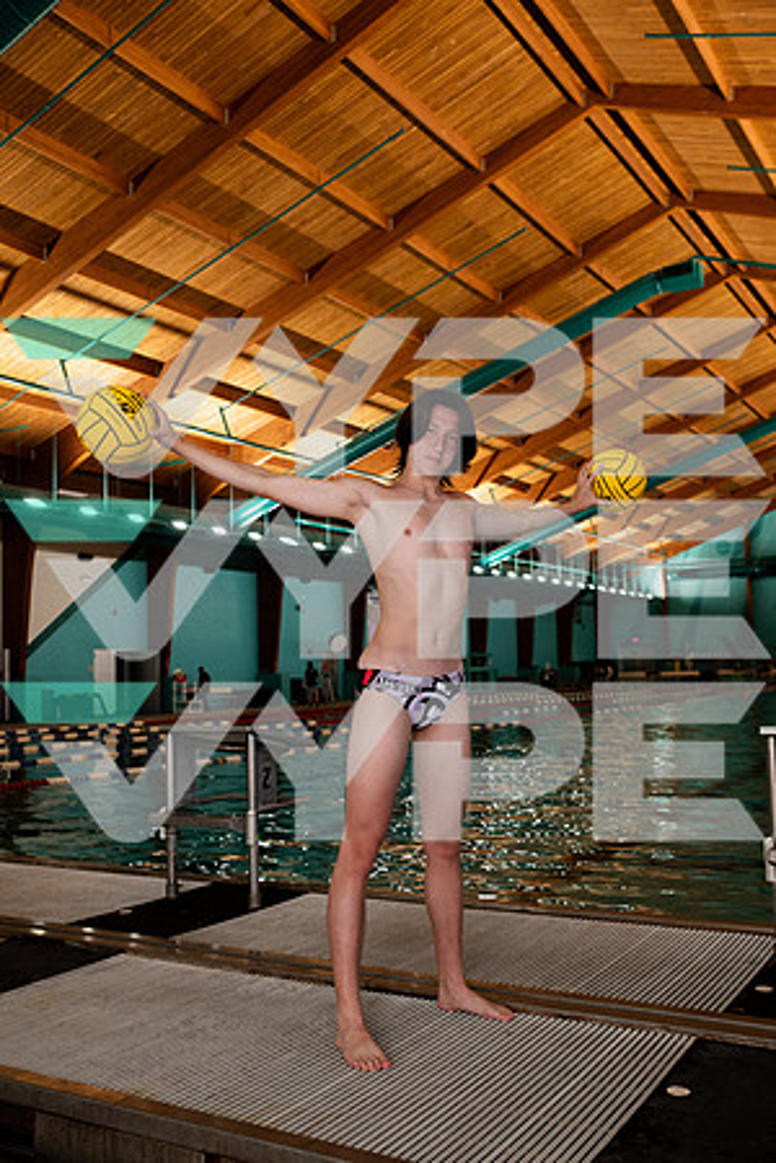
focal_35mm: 35
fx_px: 1132
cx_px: 388
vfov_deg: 54.4
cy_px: 582
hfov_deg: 37.9
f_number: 5
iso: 800
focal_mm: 35
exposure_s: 1/200
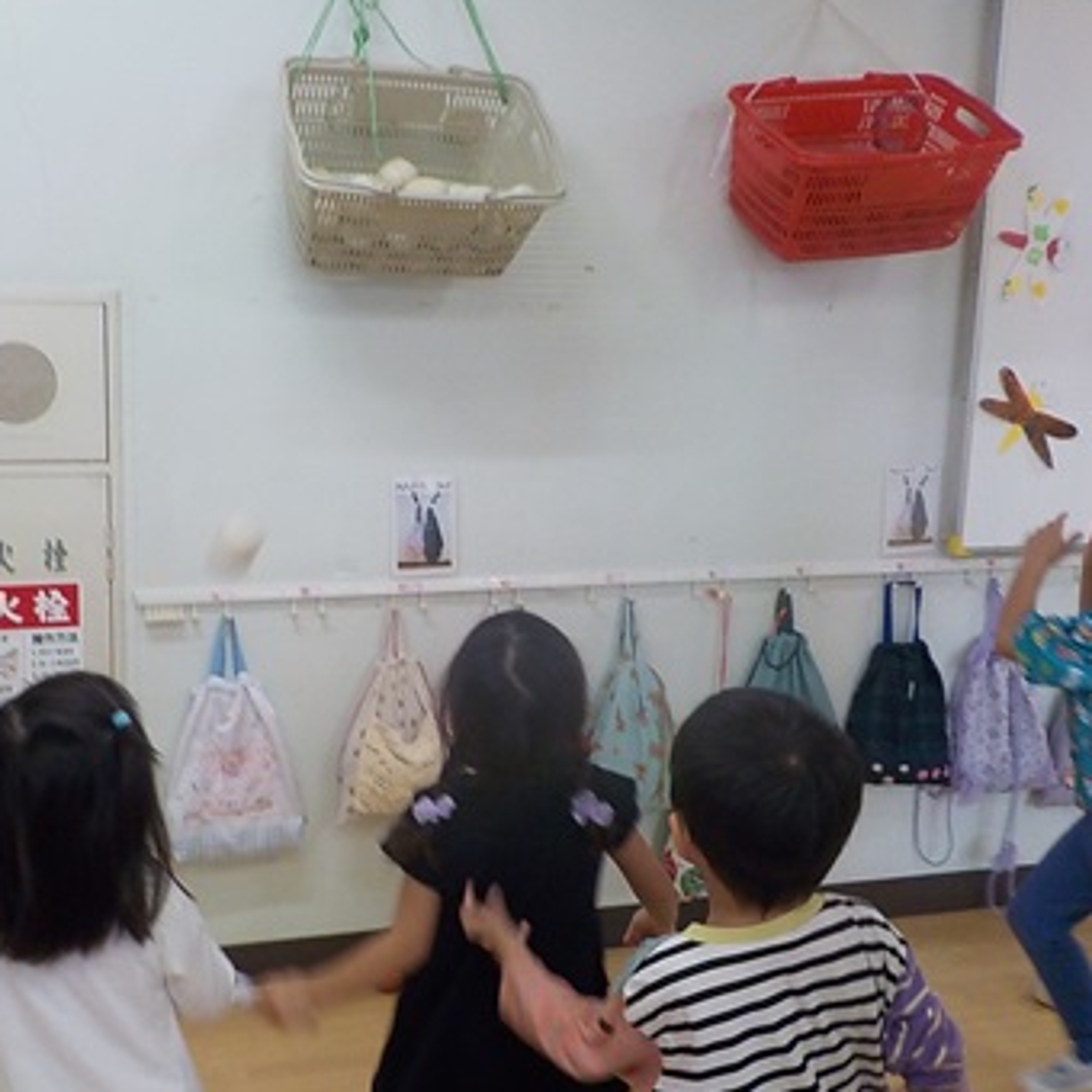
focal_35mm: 39
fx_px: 1392
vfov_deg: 42.8
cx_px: 357
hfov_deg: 42.2
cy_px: 596
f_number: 3.3
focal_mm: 4.1
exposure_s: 1/30
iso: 280
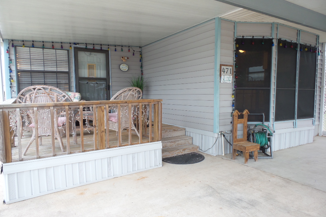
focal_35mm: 24
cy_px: 110
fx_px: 217
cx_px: 163
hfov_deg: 73.8
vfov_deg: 53.1
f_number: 3.5
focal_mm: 4.1
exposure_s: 1/30
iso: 100
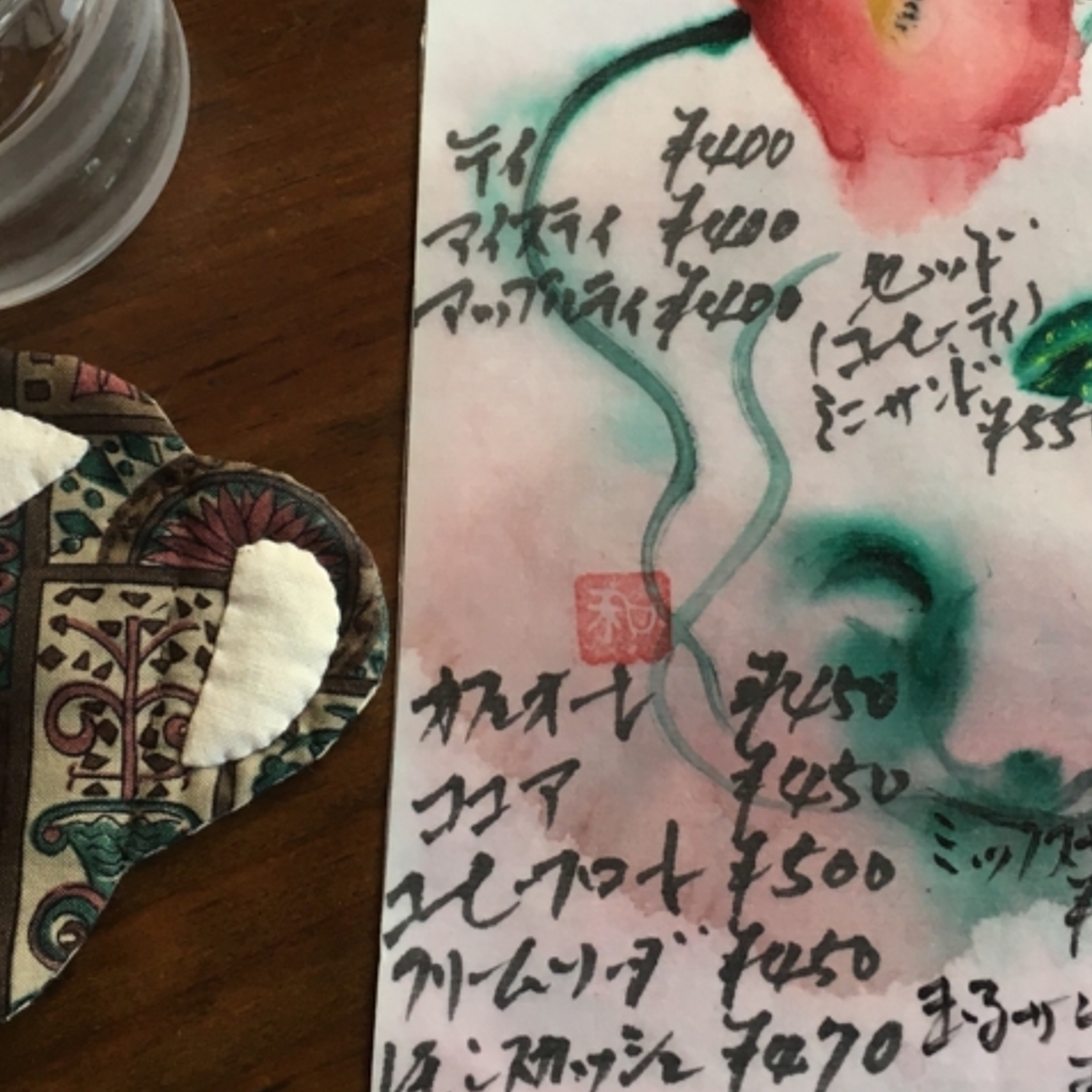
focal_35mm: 55
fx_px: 1963
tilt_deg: -76.3
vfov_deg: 30.9
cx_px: 604
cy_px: 378
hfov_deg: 31.1
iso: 25
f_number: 2.2
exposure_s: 1/30
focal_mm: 4.15
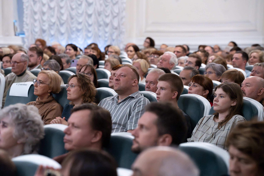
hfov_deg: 13.0
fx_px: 1163
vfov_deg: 8.7
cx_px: 126
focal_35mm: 159
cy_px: 87
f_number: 5.6
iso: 12800
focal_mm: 150
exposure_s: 1/250
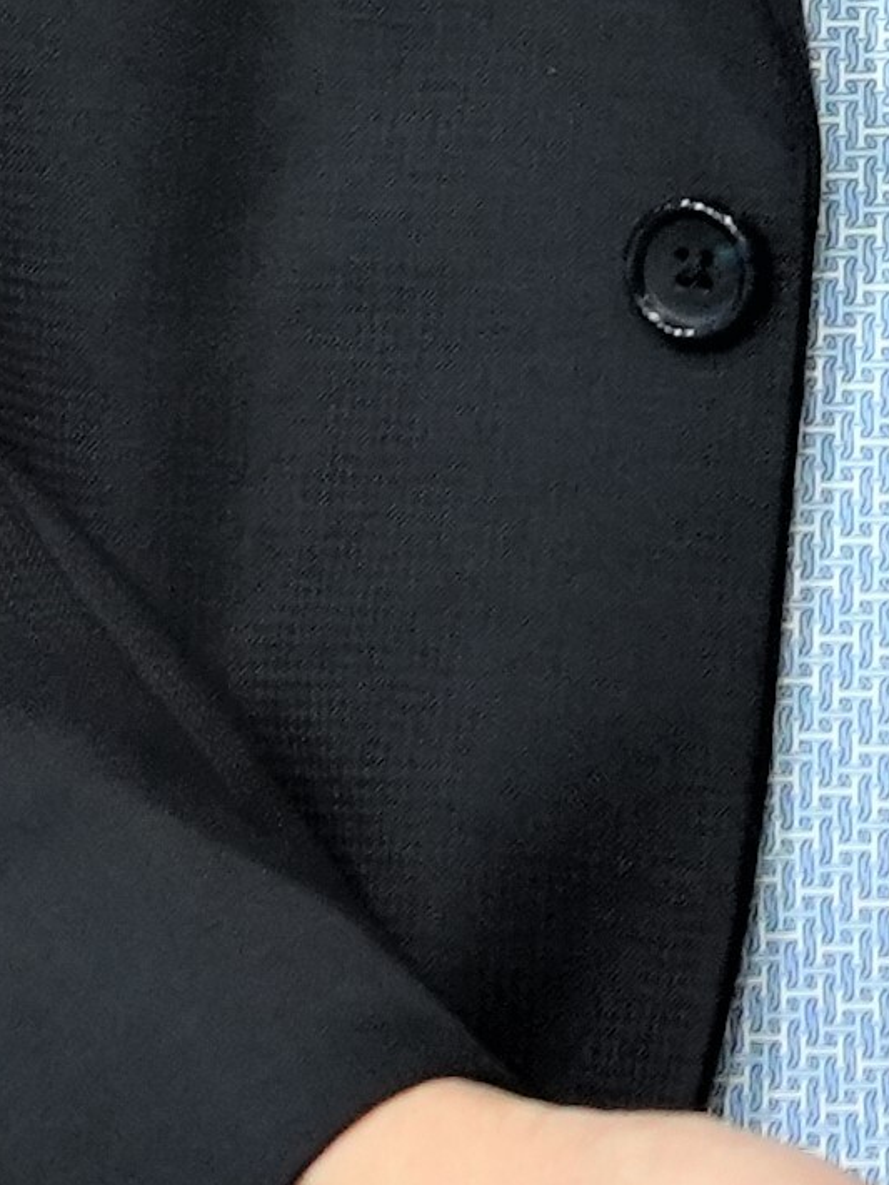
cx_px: 2810
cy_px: -1137
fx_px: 34085
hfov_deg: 1.5
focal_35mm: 996
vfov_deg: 2.0
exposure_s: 1/200
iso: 1600
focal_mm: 105
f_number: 4
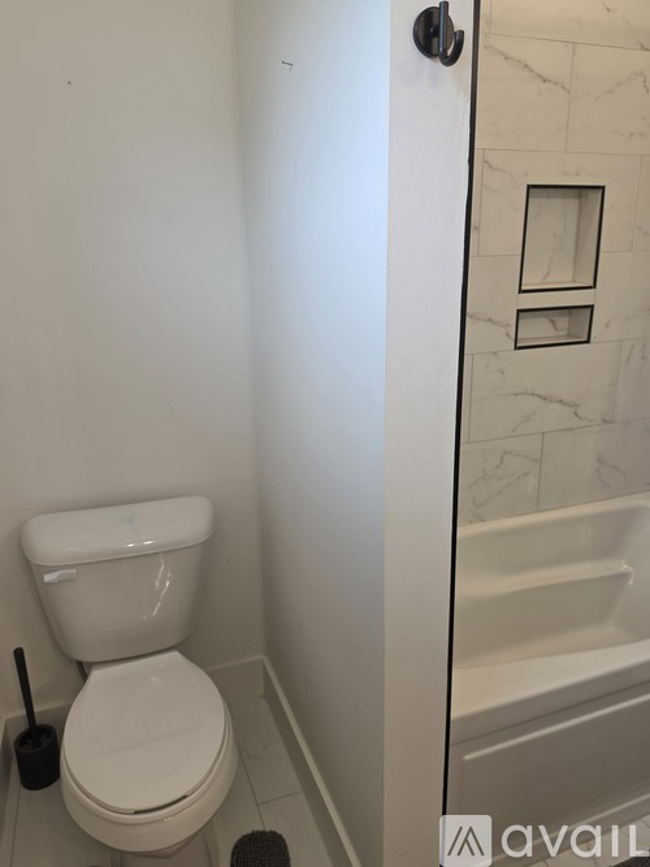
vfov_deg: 73.9
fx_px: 576
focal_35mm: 23
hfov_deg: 58.9
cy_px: 434
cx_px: 325
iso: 40
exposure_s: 1/120
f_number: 1.4
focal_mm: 6.5
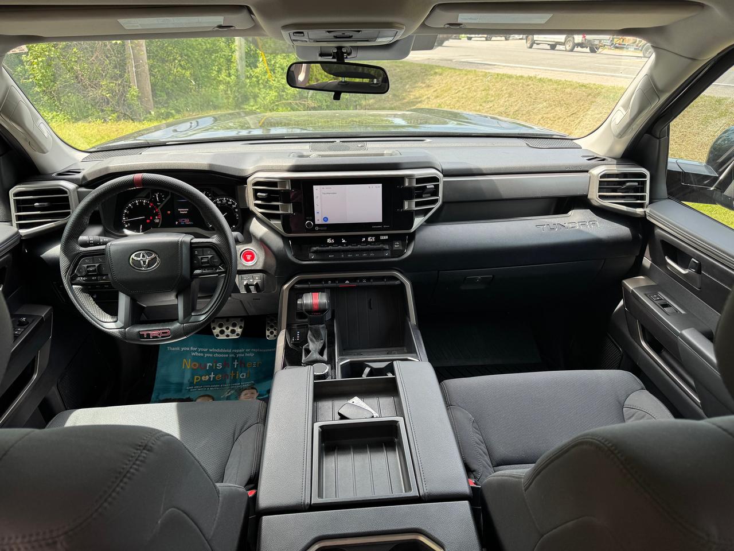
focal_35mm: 24
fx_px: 509
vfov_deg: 56.8
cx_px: 367
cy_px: 276
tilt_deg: -26.7
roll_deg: -0.6
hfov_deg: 71.6
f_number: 1.78
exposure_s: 1/163
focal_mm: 6.76
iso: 64
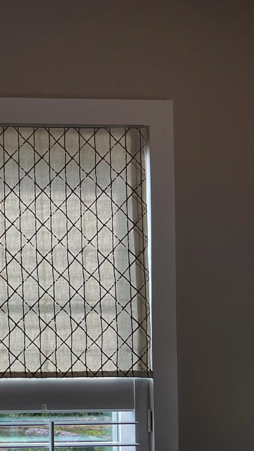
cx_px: -305
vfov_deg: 28.8
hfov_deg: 13.4
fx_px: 874
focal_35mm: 73
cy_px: 299
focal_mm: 5.7
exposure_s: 1/482
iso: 50
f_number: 1.5
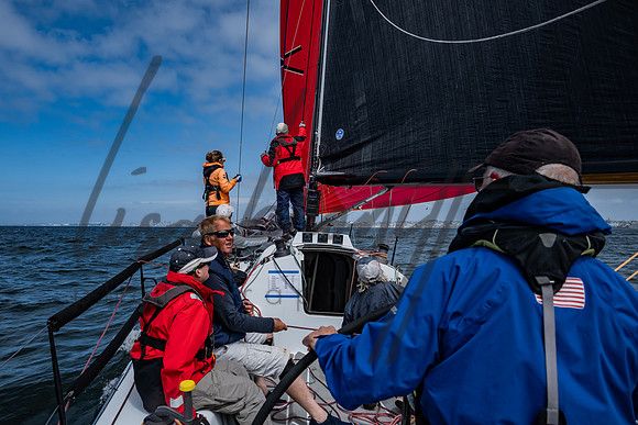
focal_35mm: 27
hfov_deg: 66.2
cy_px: 208
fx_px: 486
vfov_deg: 47.3
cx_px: 274
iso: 200
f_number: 6.3
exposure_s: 1/1600
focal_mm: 24
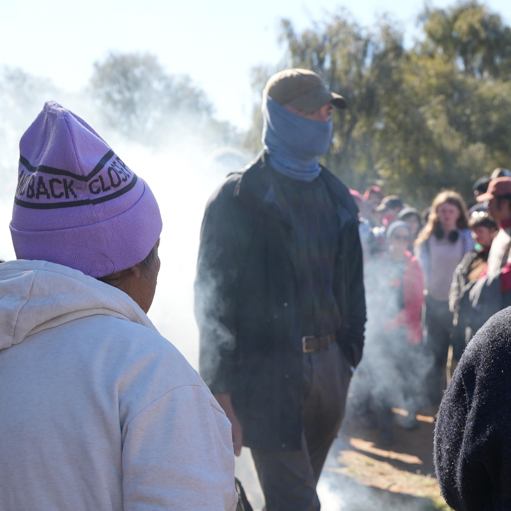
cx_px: 390
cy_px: 369
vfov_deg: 25.1
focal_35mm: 68
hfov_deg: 25.0
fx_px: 1136
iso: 100
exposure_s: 1/250
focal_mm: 35
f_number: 4.5
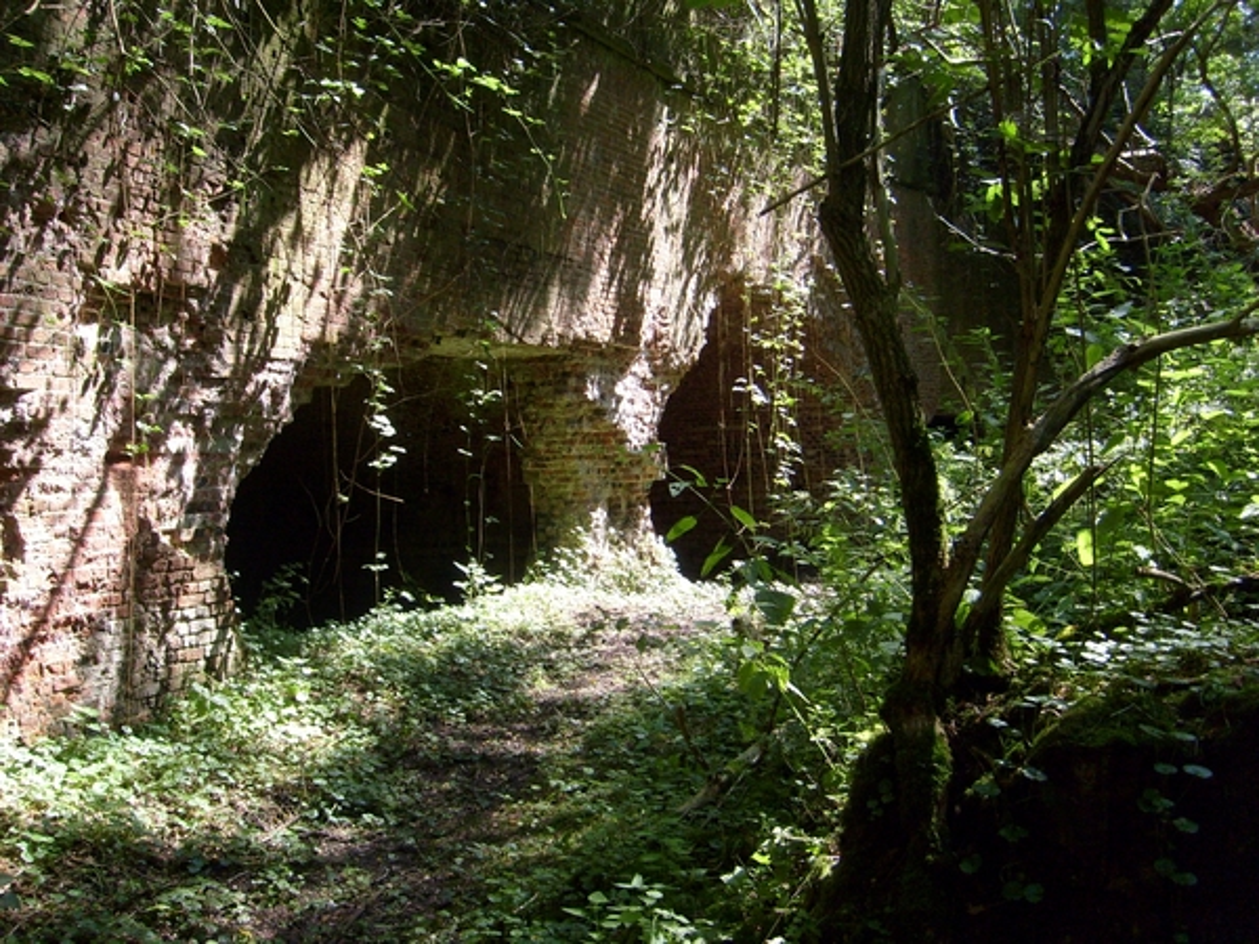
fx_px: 1273
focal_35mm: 35
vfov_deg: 40.7
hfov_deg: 52.6
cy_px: 472
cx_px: 630
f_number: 2.8
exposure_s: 1/180
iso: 80
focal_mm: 5.8
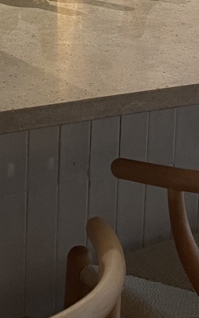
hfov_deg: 12.6
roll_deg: -1.9
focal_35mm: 103
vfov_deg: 18.9
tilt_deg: -8.5
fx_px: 895
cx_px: 6
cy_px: -77
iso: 320
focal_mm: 5.1
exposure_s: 1/50
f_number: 1.6
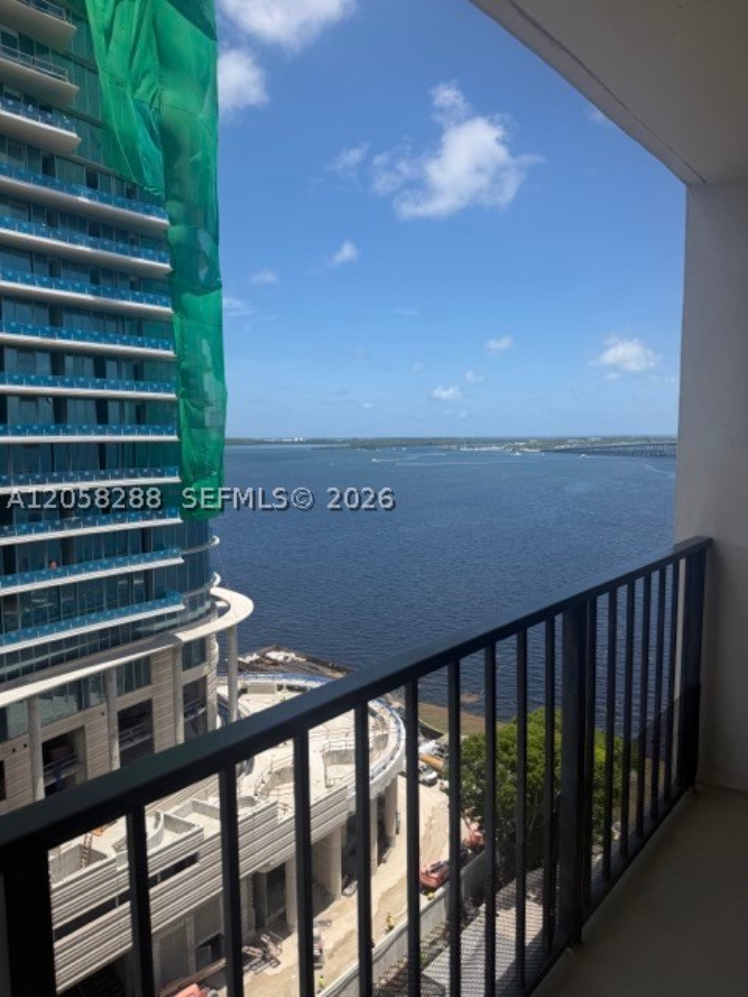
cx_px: 374
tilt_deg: -6.5
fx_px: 691
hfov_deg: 56.8
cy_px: 498
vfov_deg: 71.6
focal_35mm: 24
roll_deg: +1.0
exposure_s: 1/4975
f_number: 1.78
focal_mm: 6.76
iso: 80
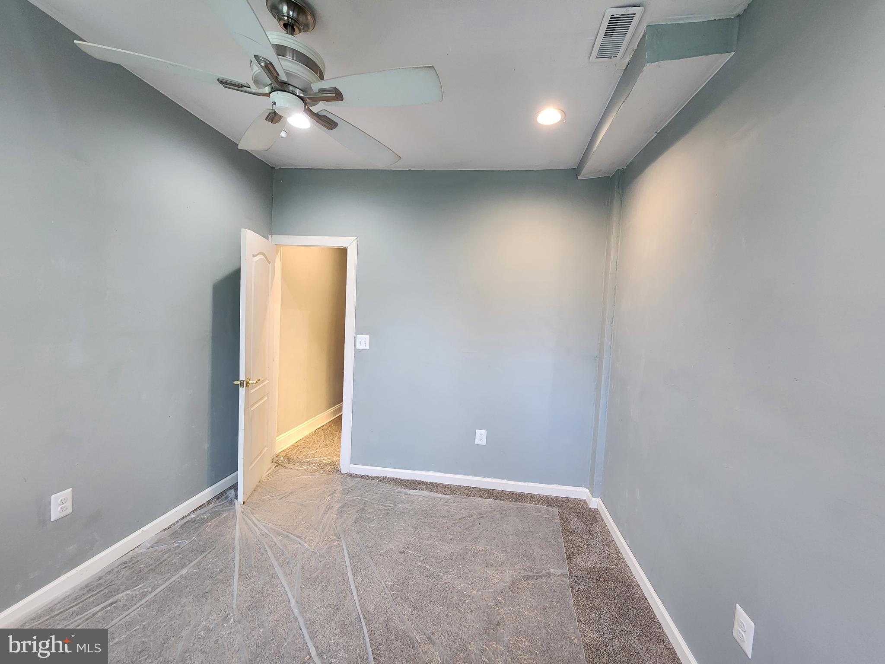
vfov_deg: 89.9
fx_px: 332
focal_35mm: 13
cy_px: 332
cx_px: 442
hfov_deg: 106.2
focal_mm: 2.2
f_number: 2.2
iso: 250
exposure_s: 1/60
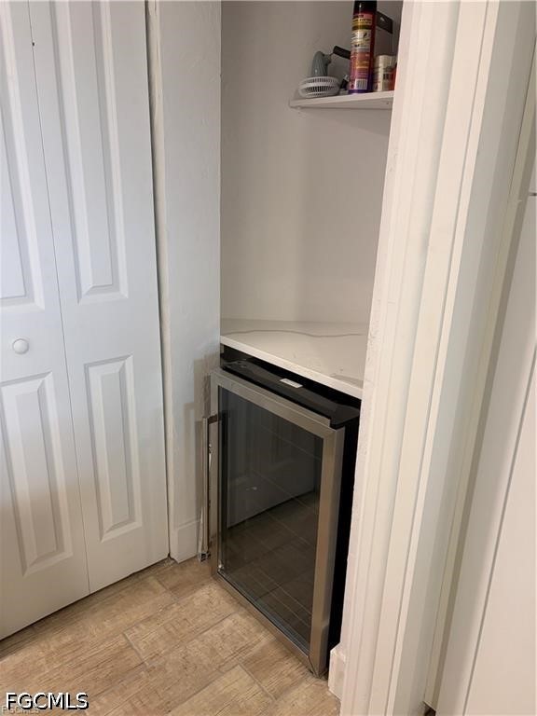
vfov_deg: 67.3
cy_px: 358
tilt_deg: -19.7
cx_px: 268
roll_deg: -1.5
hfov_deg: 53.1
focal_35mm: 26
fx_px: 538
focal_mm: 5.96
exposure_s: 1/60
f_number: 1.6
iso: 160
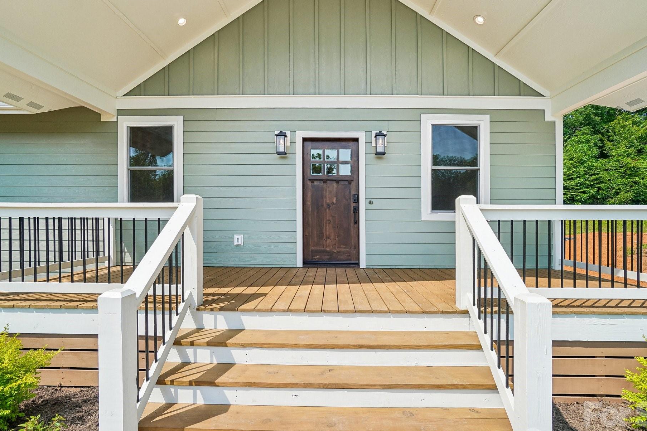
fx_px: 305
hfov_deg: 93.3
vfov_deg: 70.4
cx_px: 332
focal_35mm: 17
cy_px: 227
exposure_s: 1/200
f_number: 8
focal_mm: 10
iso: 100
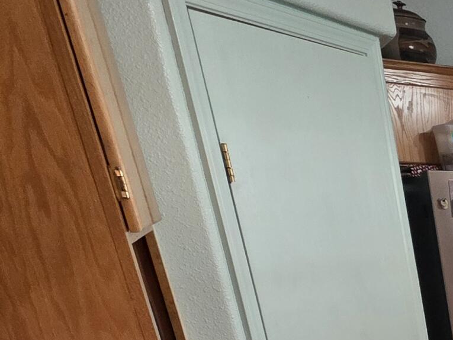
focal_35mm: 51
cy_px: 465
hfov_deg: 22.6
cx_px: 803
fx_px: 668
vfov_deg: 24.3
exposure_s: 1/120
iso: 250
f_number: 1.9
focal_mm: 2.2
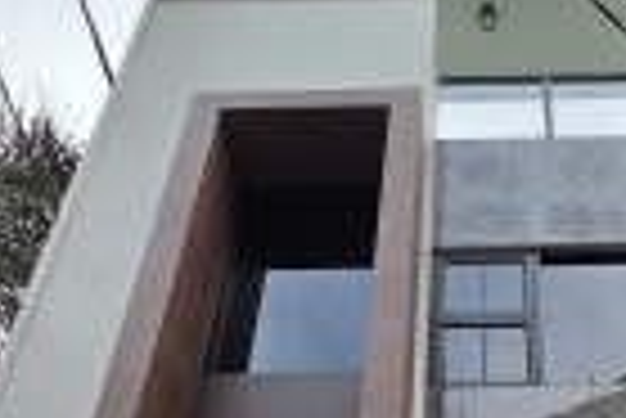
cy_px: 789
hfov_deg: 46.5
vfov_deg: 20.6
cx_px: 516
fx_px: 679
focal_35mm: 39
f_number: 2.2
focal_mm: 2.2
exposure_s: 1/391
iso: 50
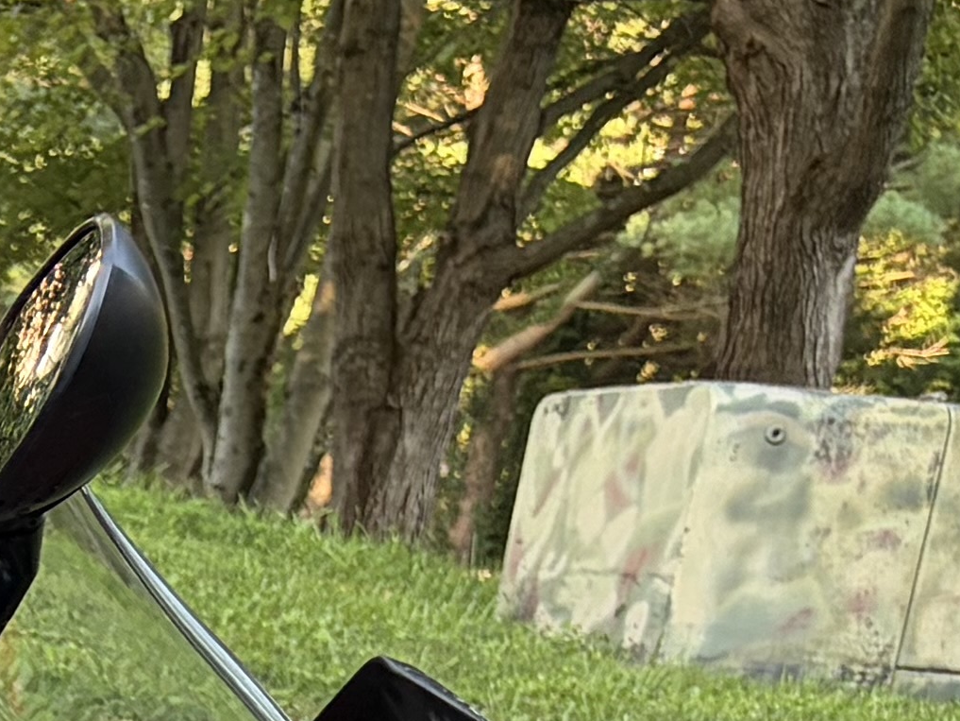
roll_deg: -1.6
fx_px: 4049
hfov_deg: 11.2
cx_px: -1365
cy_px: 1691
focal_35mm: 146
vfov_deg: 9.2
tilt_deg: -15.2
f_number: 1.6
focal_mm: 5.96
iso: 80
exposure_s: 1/160
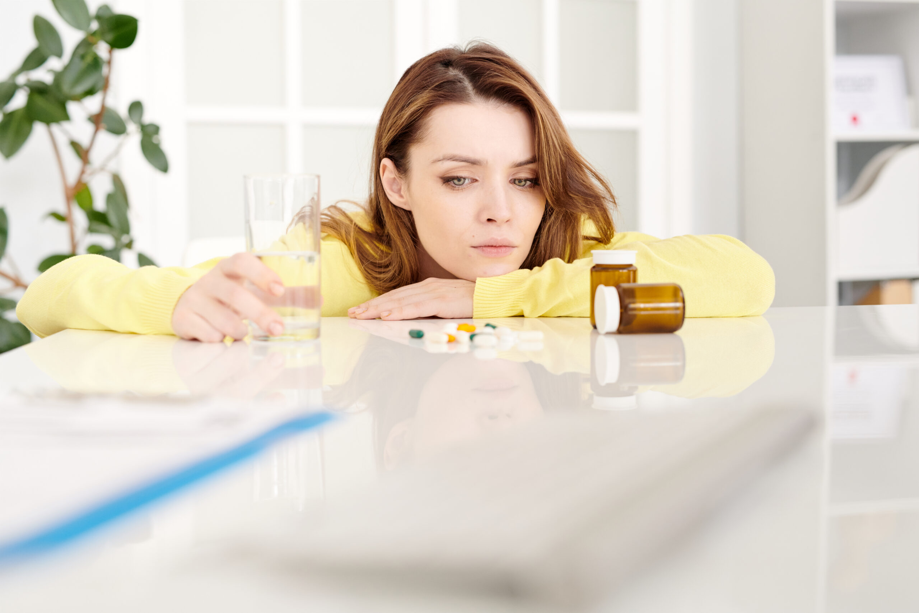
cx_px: 460
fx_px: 1276
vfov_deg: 27.0
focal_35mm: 50
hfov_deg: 39.6
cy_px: 306
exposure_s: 1/160
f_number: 3.5
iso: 800
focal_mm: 50
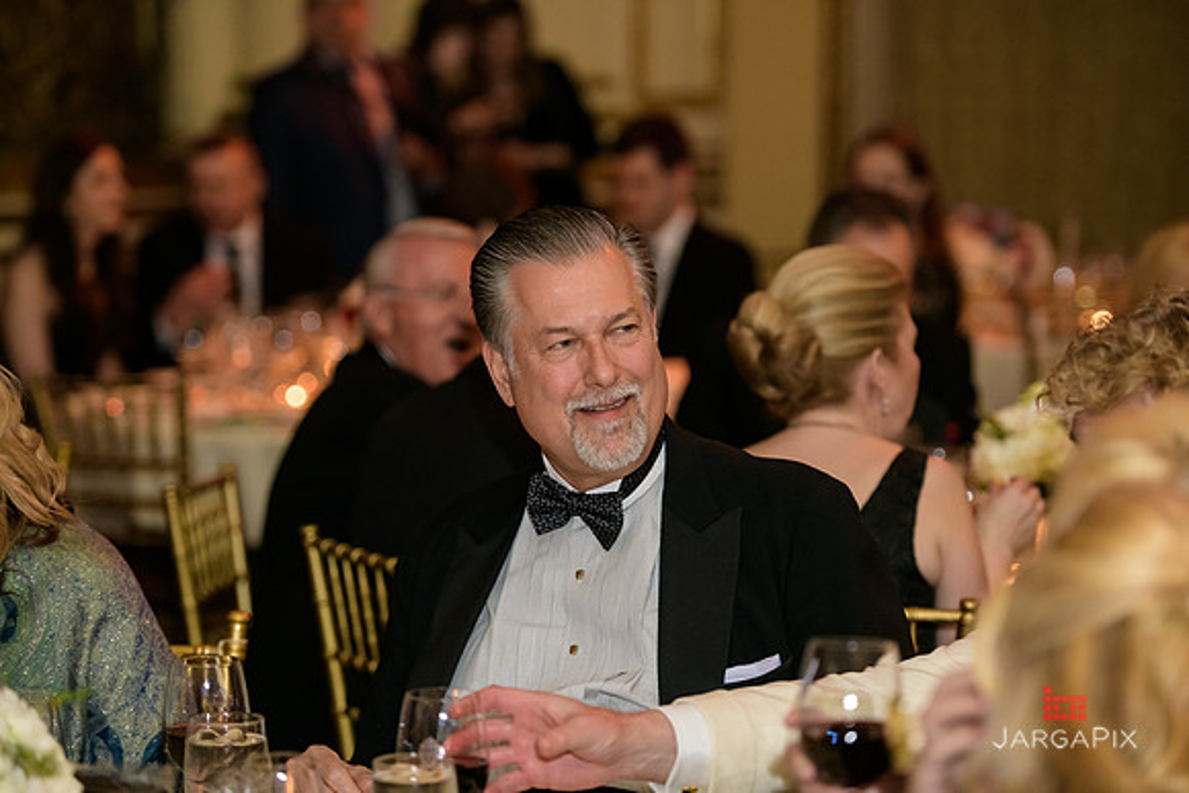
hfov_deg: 15.8
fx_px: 4294
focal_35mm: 130
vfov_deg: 10.6
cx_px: 594
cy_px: 396
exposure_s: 1/125
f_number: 3.2
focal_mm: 130
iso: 1600
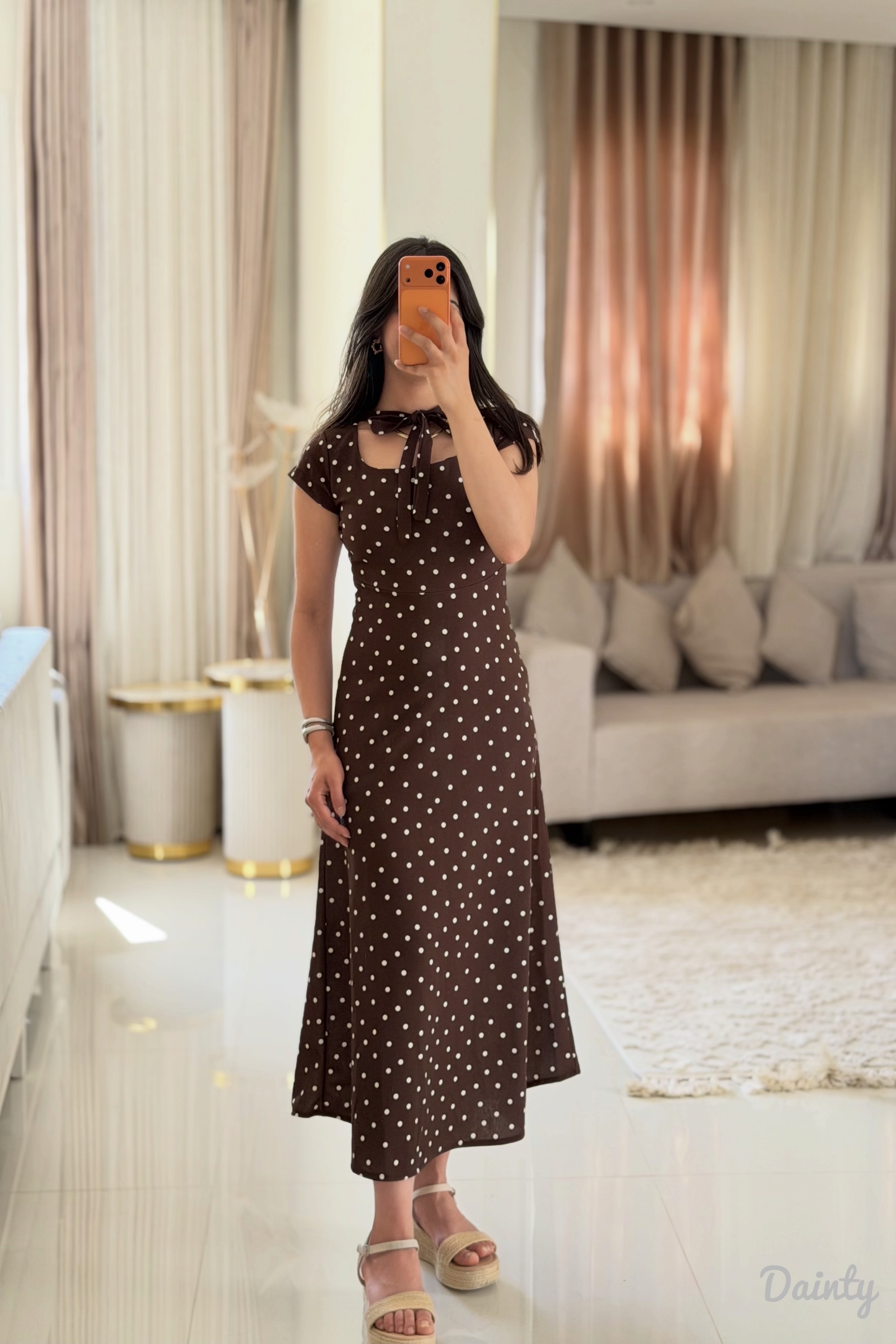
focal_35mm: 50
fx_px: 1867
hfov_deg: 27.0
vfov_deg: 39.6
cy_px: 672
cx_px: 426
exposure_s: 1/121
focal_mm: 6.76
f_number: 1.78
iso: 100
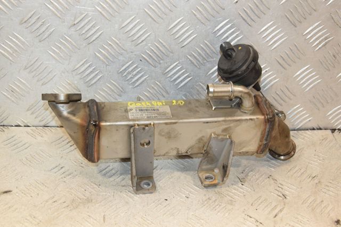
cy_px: 114
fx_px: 568
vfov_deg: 22.6
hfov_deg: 33.4
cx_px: 170
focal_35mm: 60
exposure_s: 1/200
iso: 1600
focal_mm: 40
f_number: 5.6
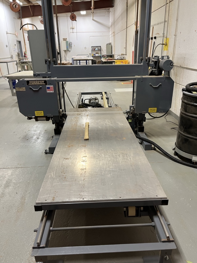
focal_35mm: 26
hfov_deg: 53.1
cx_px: 98
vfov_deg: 67.3
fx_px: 197
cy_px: 132
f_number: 1.6
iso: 100
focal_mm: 5.1
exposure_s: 1/60
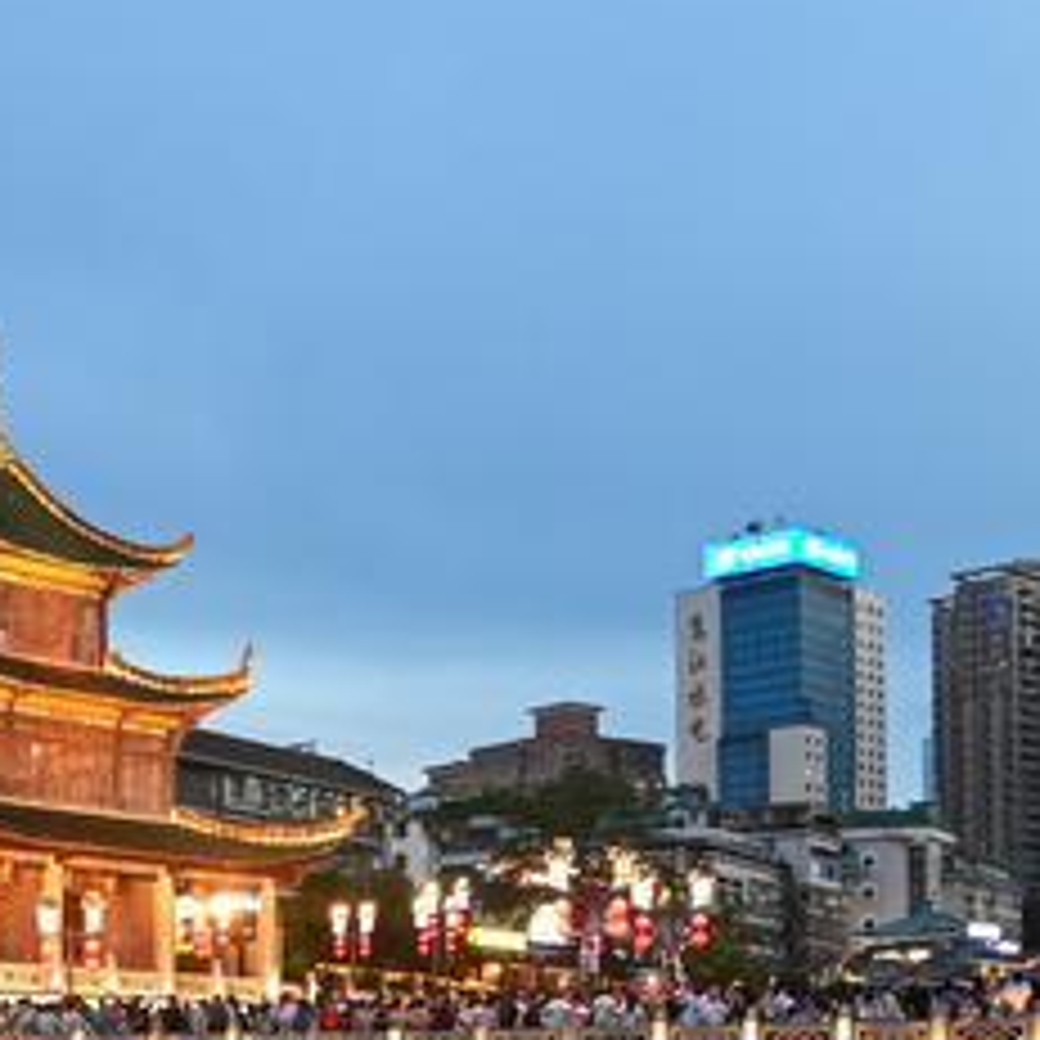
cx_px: 410
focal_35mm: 64
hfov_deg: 26.8
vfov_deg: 25.5
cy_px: 1049
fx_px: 2175
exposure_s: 1/25
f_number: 5.6
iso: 2000
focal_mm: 17
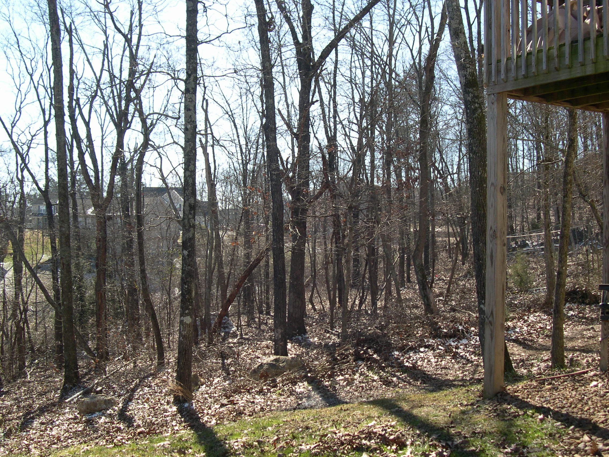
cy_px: 228
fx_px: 669
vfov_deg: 37.7
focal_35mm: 38
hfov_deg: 49.0
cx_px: 304
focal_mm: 8
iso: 100
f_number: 7.6
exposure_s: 1/88
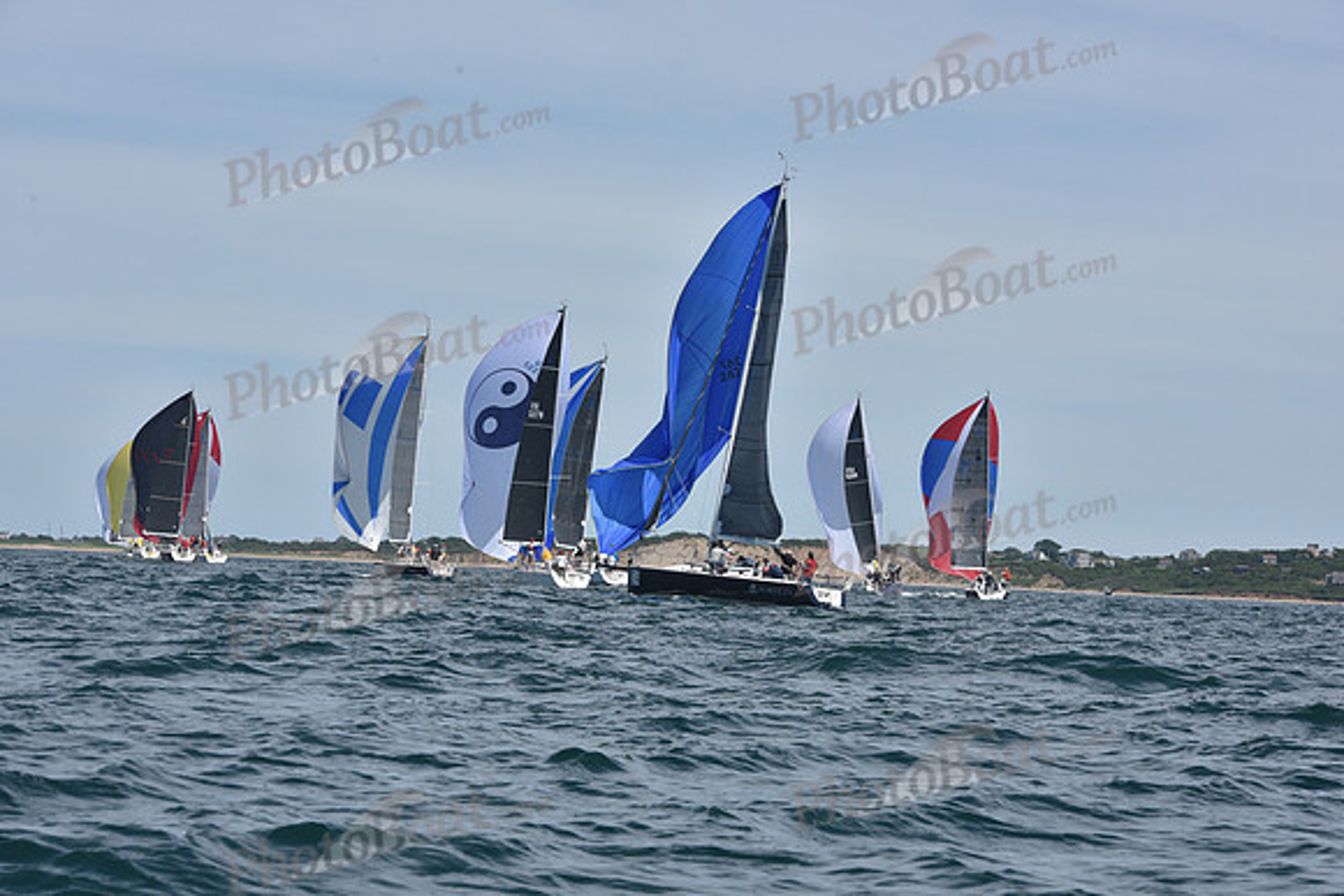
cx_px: 672
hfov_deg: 17.6
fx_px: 4331
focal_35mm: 116
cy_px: 448
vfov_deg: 11.8
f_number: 11
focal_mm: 116
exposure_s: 1/800
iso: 250
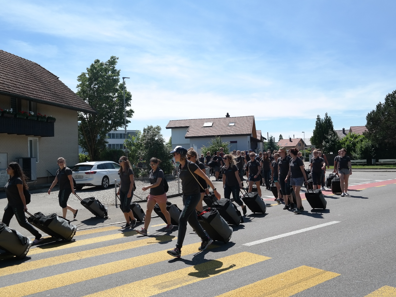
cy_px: 150
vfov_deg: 46.8
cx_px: 177
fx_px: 343
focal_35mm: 30
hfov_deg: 59.8
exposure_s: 1/320
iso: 100
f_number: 6.3
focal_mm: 18
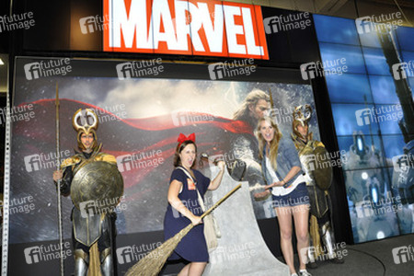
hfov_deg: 67.4
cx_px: 207
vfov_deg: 47.9
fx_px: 310
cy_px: 138
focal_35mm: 27
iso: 800
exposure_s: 1/60
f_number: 5.6
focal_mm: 18
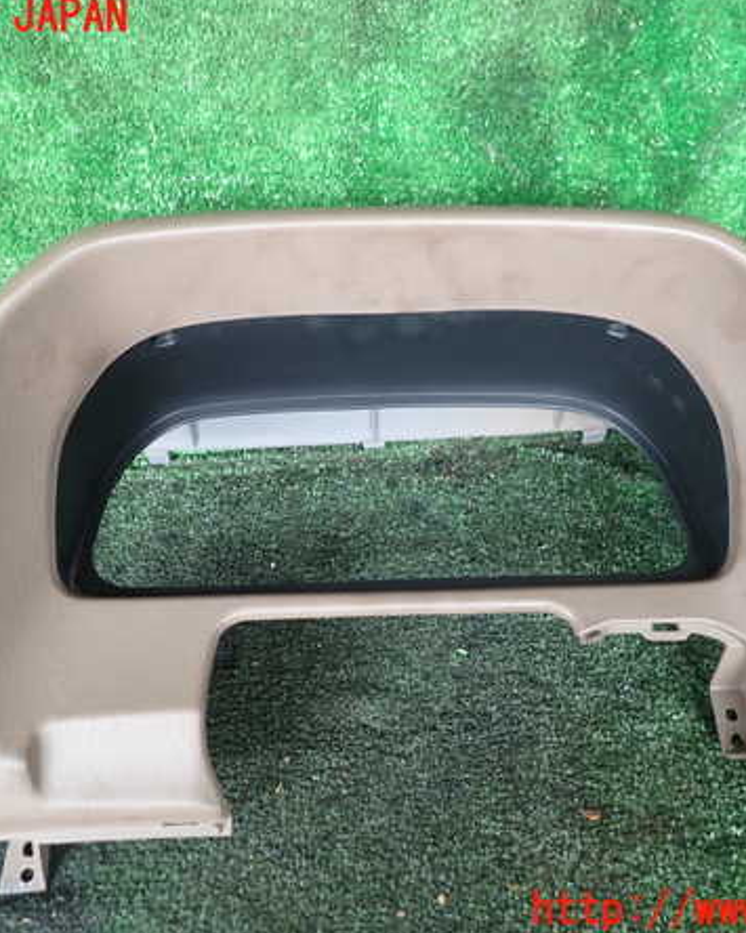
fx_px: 911
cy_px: 464
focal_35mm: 33
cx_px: 376
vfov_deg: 54.2
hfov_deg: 44.5
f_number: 2
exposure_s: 1/40
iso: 200
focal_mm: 4.5
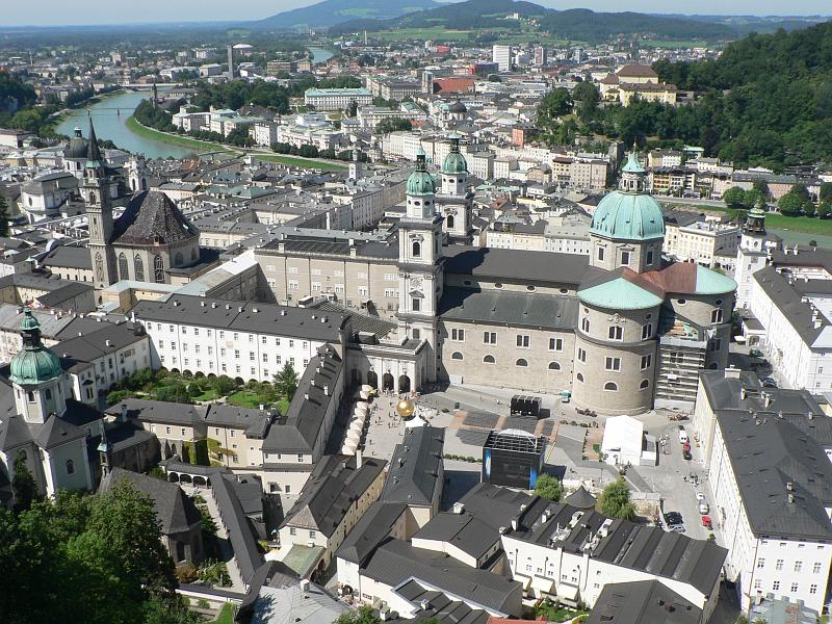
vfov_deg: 39.7
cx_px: 416
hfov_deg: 51.4
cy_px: 312
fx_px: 865
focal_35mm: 36
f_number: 5.6
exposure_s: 1/400
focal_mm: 6
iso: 80
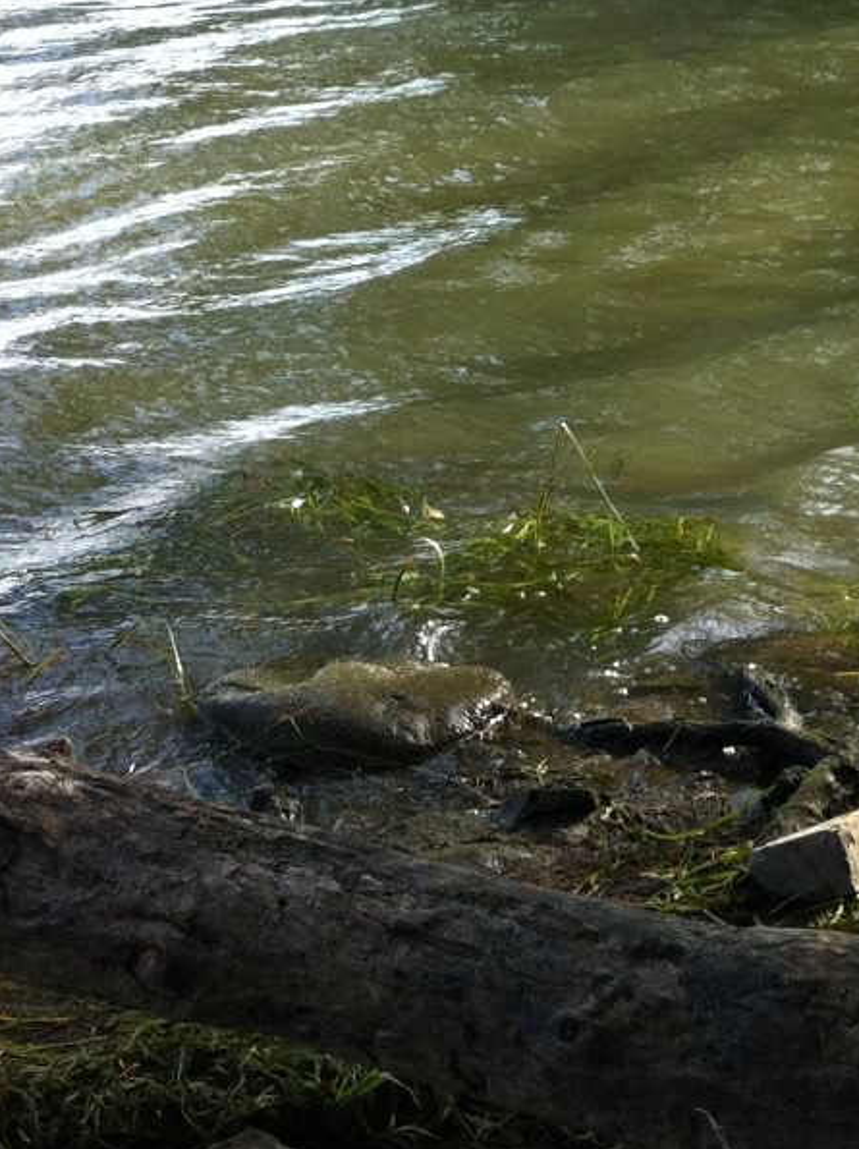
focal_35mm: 85
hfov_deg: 17.2
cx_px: 683
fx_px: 2817
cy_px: -228
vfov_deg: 21.4
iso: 80
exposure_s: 1/219
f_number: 2.8
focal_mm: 3.85
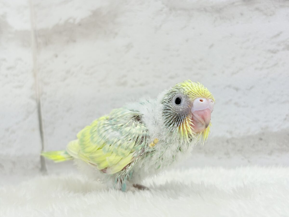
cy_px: 108
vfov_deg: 28.0
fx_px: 434
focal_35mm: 52
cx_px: 144
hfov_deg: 36.8
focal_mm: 5.96
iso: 50
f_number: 1.6
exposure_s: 1/100
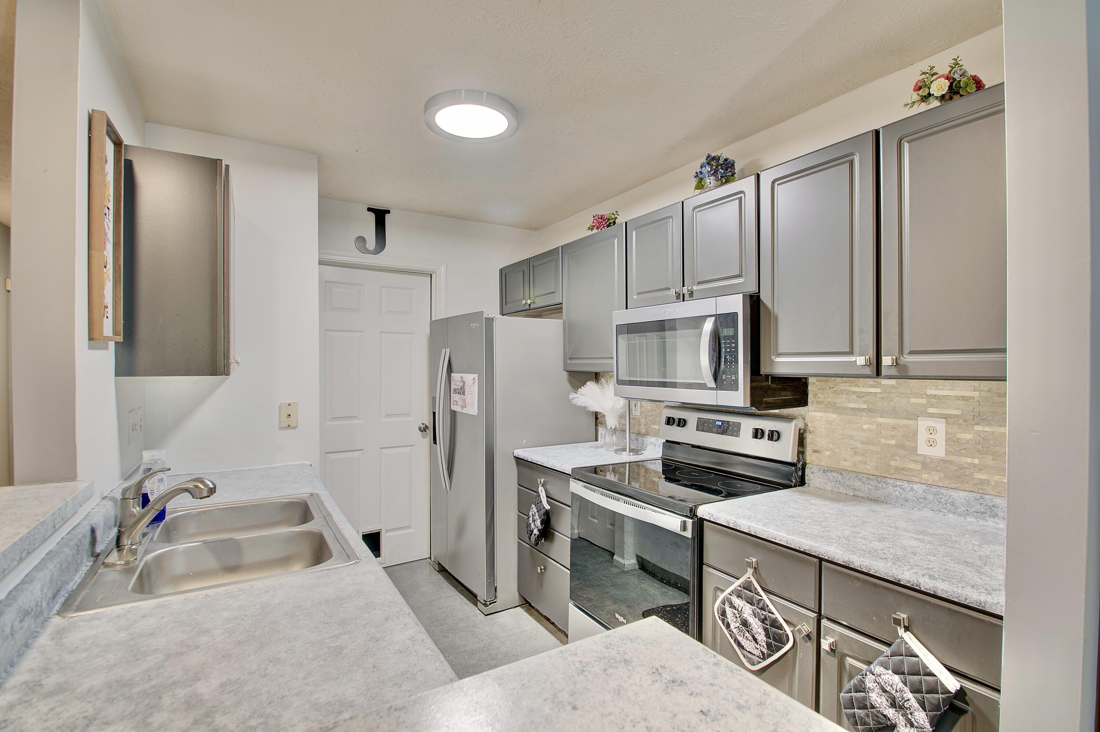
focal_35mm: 16
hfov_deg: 96.8
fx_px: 489
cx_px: 550
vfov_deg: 73.7
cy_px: 366
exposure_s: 1/2
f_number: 8
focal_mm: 11
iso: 100
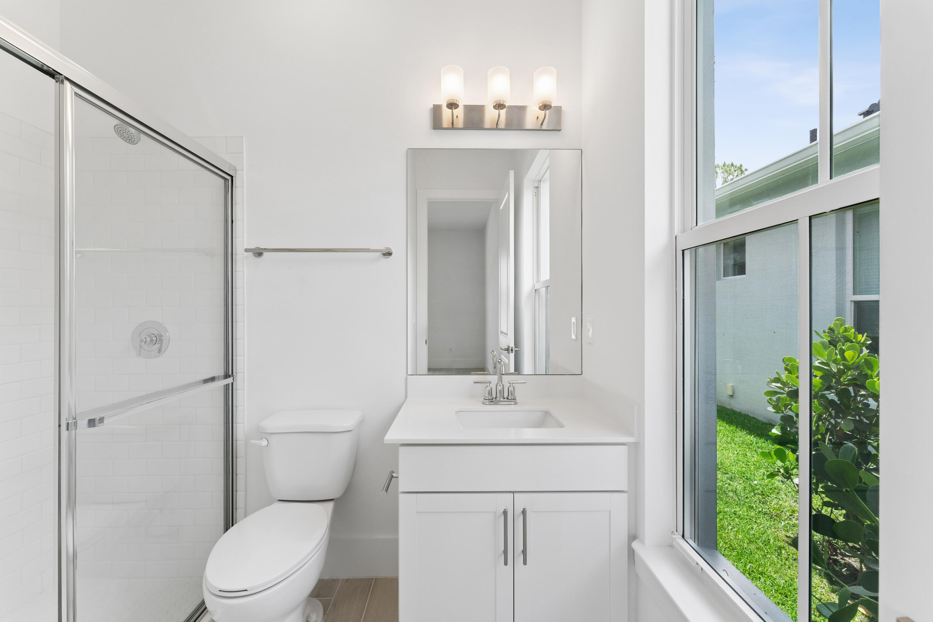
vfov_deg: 81.2
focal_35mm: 14
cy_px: 311
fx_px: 363
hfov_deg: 104.3
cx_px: 466
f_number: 8
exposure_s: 1/100
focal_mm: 14
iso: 200
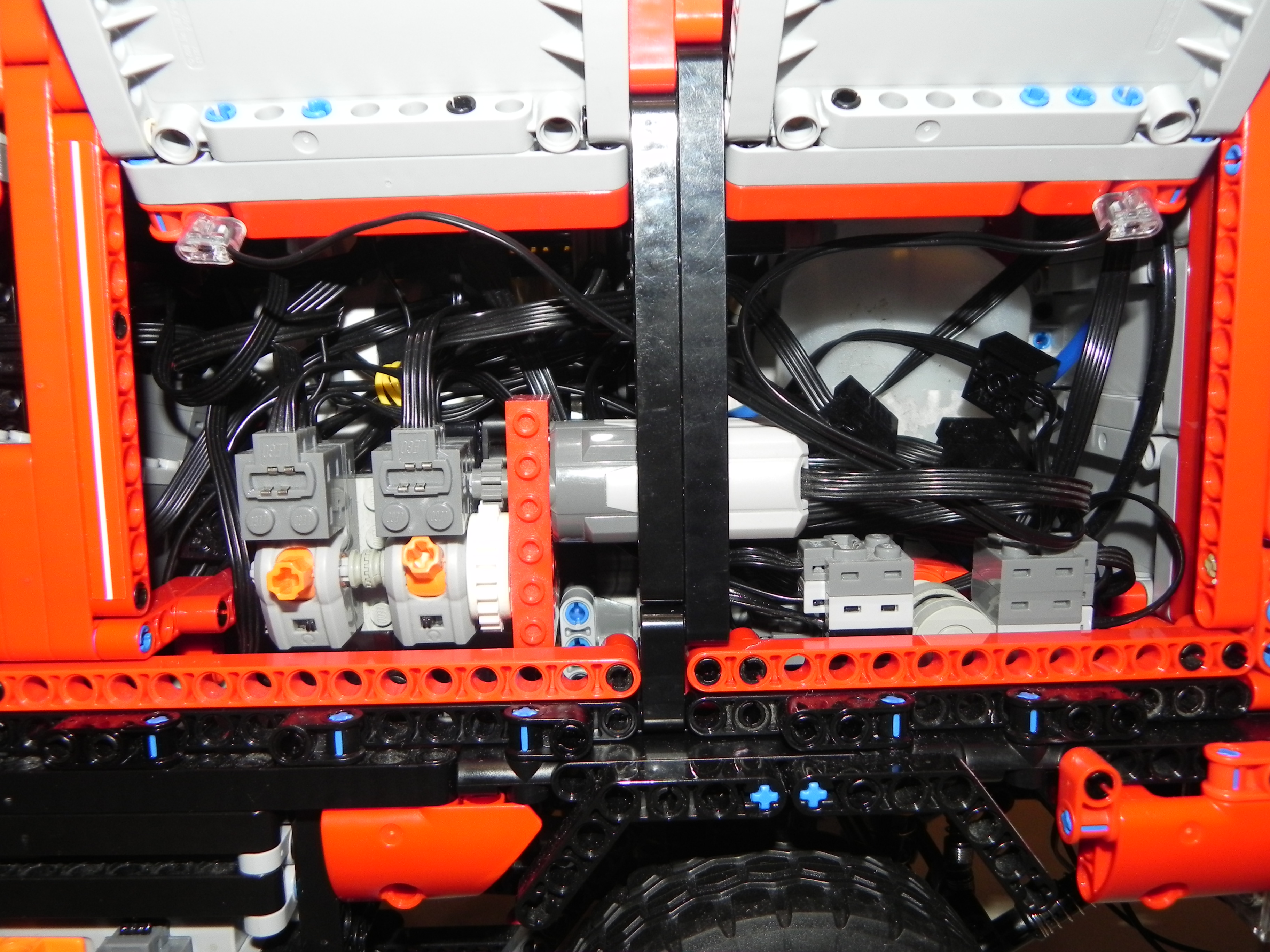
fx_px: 1064
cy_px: 476
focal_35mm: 29
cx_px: 635
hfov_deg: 61.7
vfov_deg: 48.2
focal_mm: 5.2
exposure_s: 1/30
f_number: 2.8
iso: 200
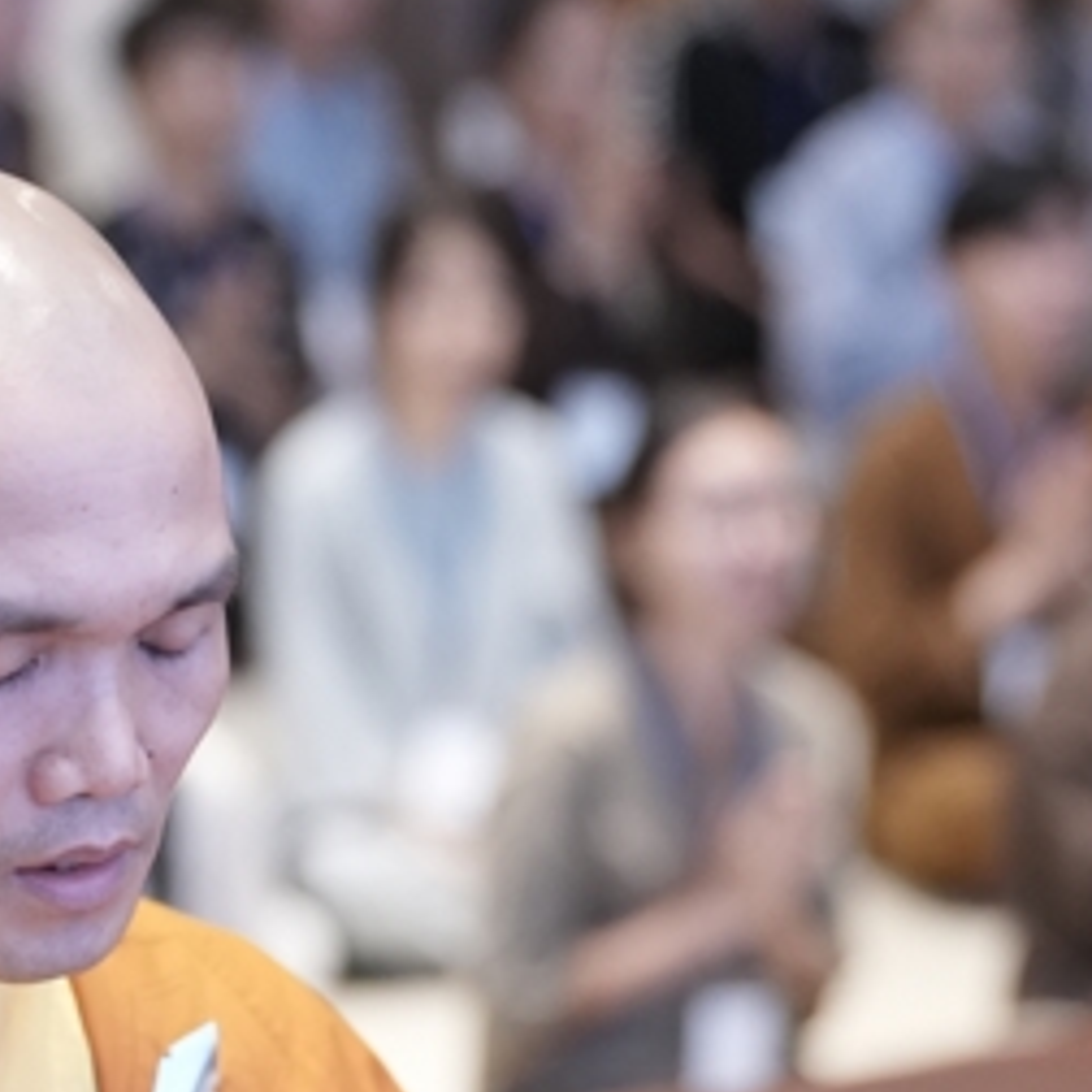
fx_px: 8923
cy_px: 1688
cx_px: 251
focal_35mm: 250
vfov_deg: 6.9
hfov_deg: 7.0
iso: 2500
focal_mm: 76
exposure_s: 1/200
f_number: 2.8
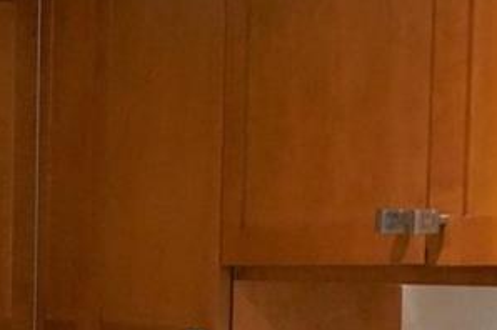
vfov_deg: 15.5
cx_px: -162
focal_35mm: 86
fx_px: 1186
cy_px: 342
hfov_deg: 21.3
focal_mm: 16
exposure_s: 1/160
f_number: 4
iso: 5000
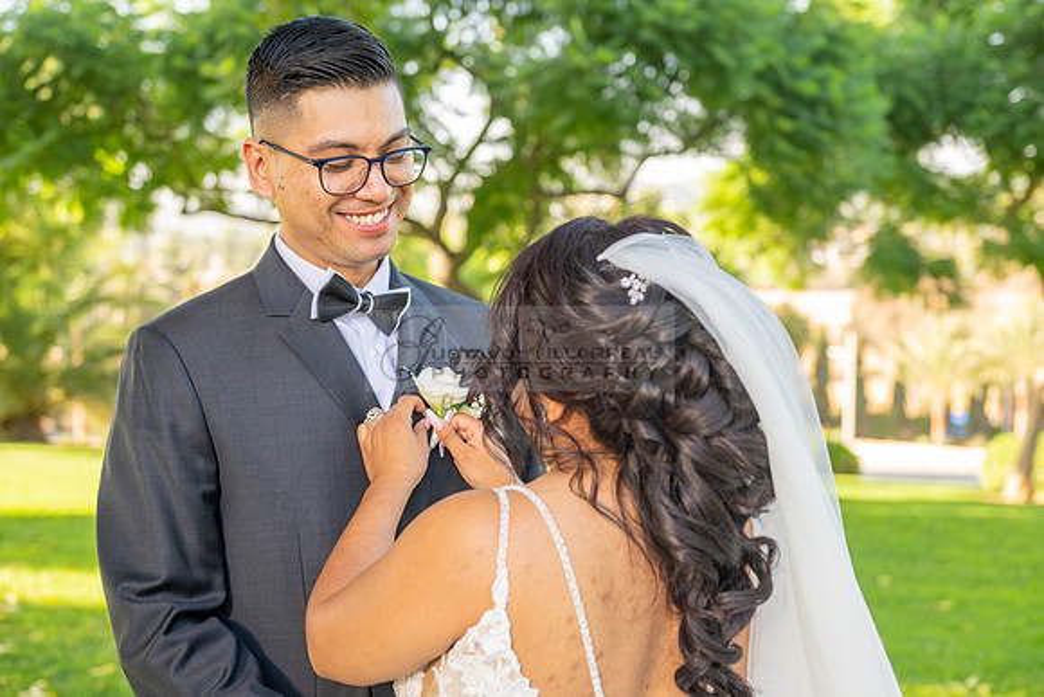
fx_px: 1392
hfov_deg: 41.1
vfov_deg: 28.1
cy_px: 348
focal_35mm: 48
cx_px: 522
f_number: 3.5
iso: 200
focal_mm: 48
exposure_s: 1/200
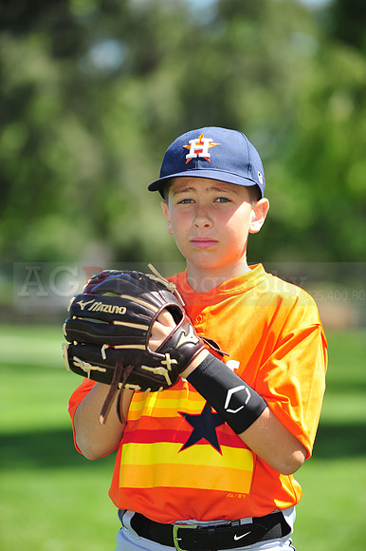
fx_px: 2824
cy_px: 276
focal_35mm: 185
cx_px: 183
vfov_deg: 11.1
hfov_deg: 7.4
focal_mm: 185
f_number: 4.5
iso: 200
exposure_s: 1/800
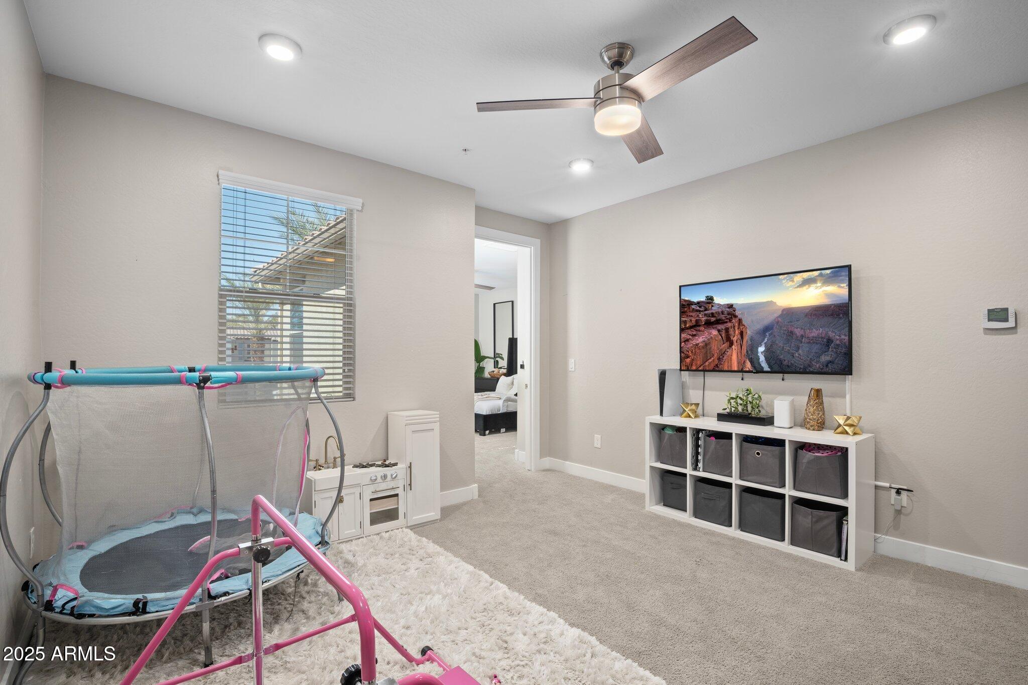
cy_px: 342
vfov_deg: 73.7
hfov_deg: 96.7
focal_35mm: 16
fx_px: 457
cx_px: 514
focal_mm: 16
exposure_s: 1/1.43
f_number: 11
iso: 250
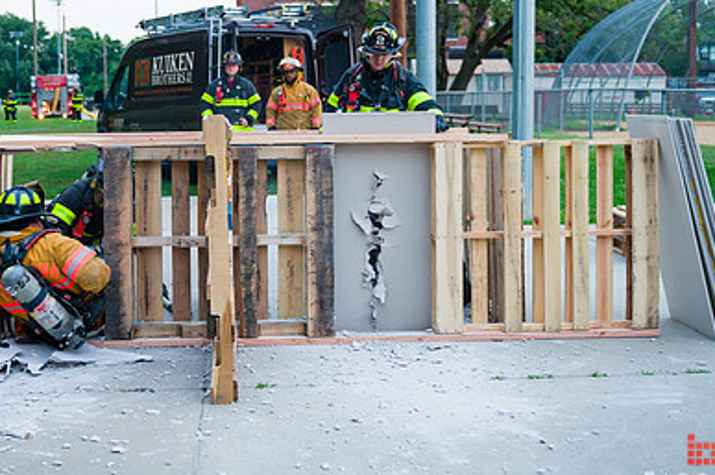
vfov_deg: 26.3
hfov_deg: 38.8
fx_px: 1012
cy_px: 174
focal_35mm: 51
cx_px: 283
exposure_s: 1/200
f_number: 3.2
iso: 1600
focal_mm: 34
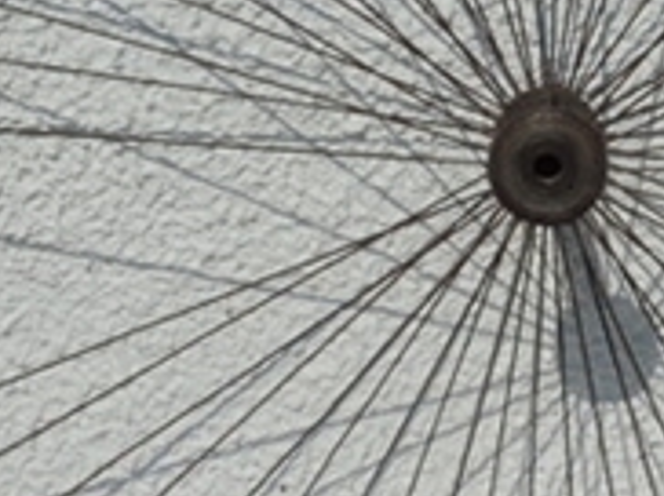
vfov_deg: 14.9
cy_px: 135
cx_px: 620
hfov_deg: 19.4
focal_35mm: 99
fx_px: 1897
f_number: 4.9
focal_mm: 5.3
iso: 80
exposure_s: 1/1600
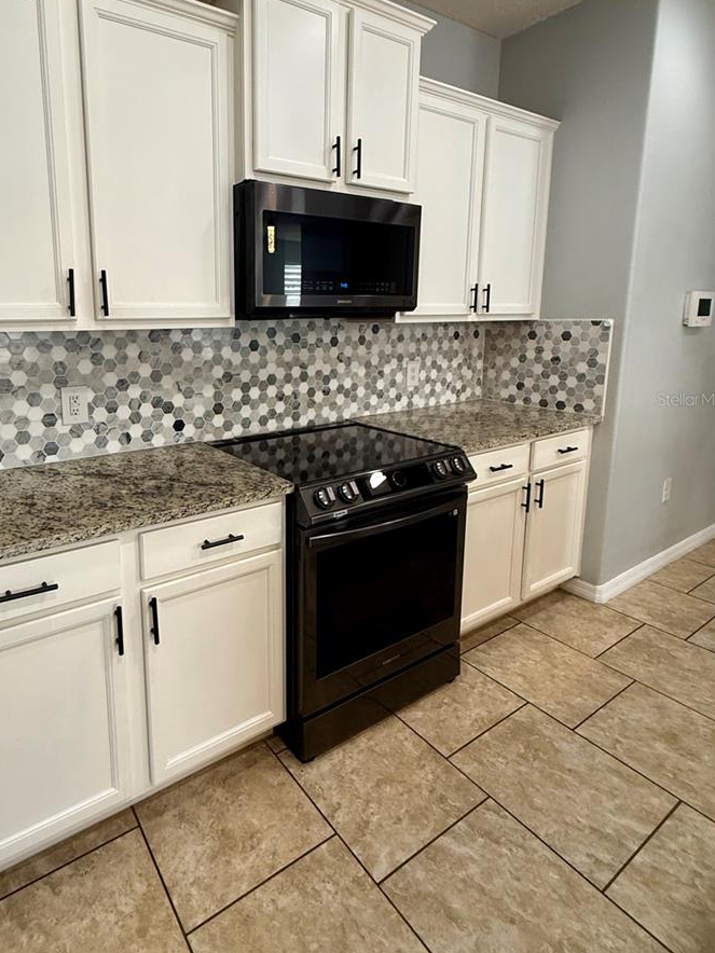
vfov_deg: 84.0
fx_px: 523
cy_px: 399
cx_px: 248
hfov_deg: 67.1
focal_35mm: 19
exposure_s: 1/60
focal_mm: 2.22
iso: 200
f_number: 2.2
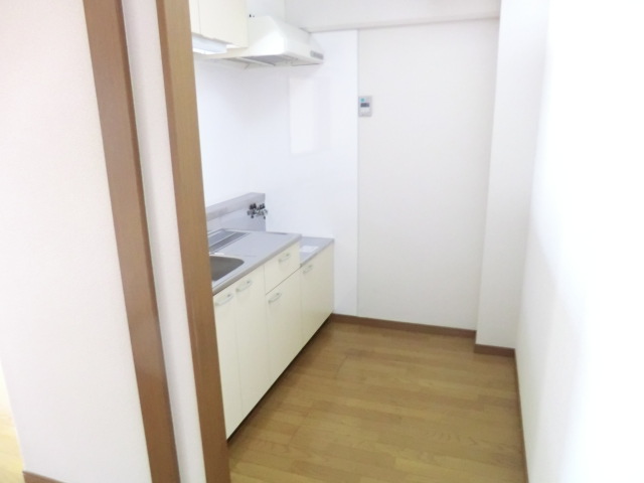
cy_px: 242
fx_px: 446
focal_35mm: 24
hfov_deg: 71.6
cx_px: 322
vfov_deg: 56.8
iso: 800
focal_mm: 4.3
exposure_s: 1/30
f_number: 3.2
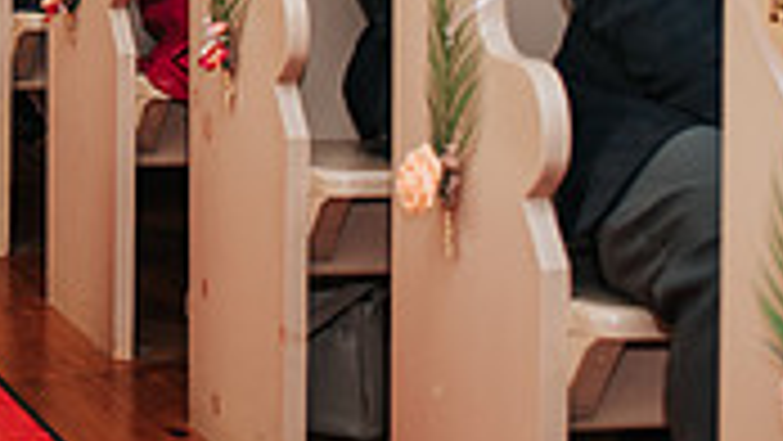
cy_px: -413
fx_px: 3011
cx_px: -373
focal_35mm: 145
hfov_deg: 13.9
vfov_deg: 8.0
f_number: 2.8
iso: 1000
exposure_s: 1/200
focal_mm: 35
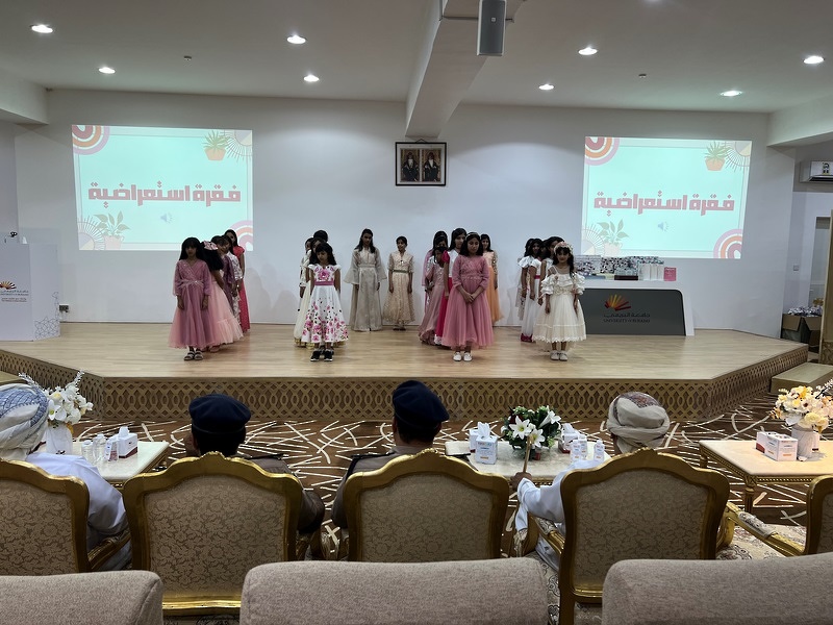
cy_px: 312
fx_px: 626
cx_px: 416
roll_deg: -1.4
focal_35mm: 26
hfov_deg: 67.3
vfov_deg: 53.1
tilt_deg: -6.7
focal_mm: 5.7
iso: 50
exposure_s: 1/100
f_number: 1.5
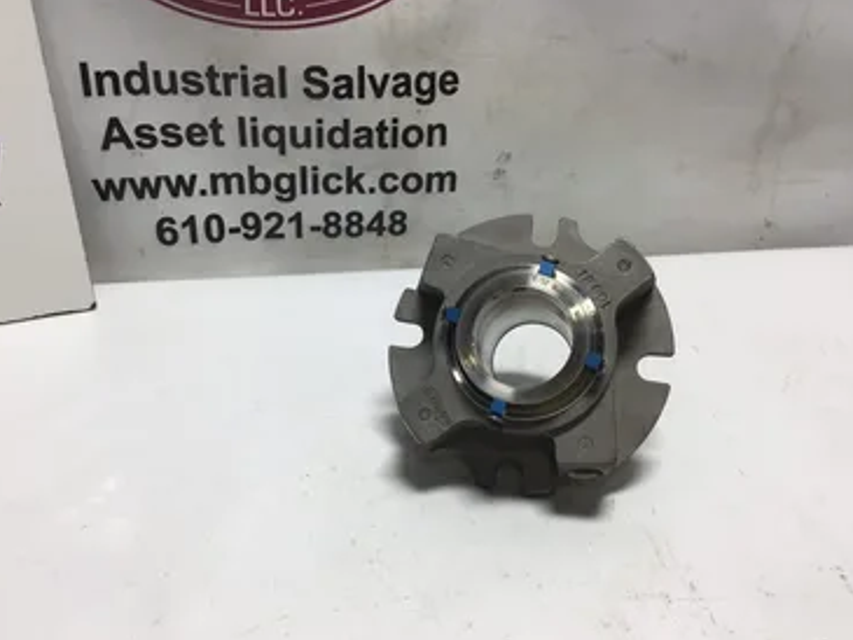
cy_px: 341
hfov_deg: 53.9
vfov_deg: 41.8
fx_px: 838
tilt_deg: -31.5
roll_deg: -2.6
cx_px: 428
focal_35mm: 34
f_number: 2.4
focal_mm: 3.3
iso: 25
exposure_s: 1/149
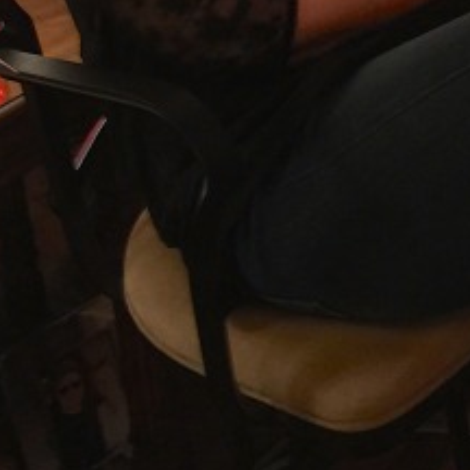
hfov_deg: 17.6
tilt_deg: -15.1
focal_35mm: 95
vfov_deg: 17.3
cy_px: -118
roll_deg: +3.1
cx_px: 533
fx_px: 1459
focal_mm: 4.15
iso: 125
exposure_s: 1/4
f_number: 2.2
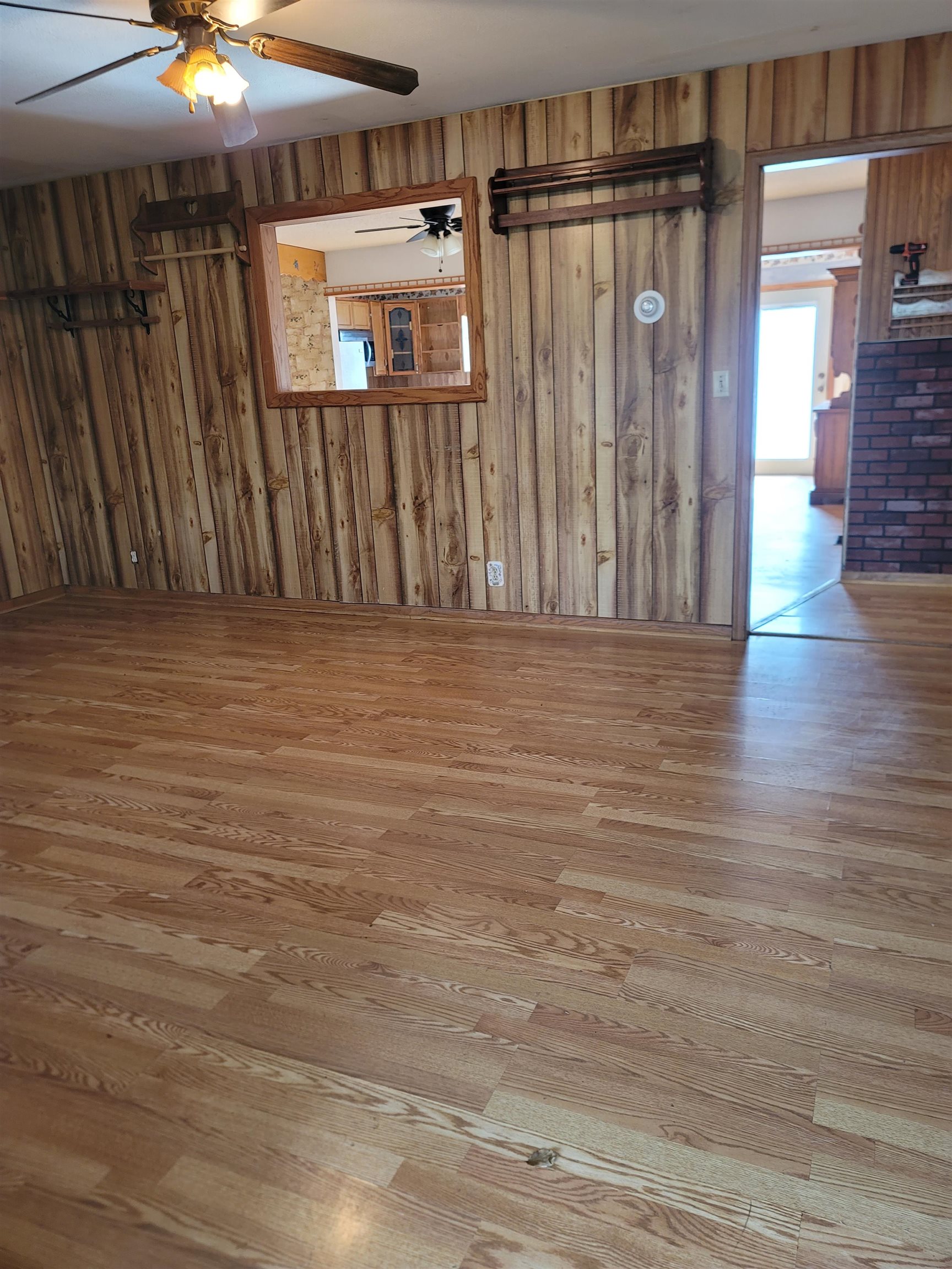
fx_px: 917
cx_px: 476
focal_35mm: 25
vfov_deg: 69.4
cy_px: 634
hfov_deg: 54.9
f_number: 1.8
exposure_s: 1/40
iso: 200
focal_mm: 7
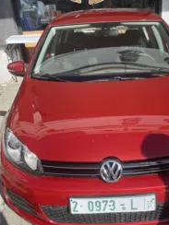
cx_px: 108
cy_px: 149
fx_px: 267
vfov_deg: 45.1
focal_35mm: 41
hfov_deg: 34.9
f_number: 1.6
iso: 32
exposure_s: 1/2387
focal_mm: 5.1
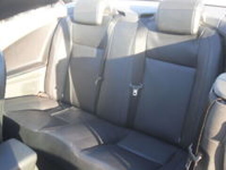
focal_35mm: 37
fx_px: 242
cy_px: 85
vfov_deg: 38.7
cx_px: 113
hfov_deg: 50.1
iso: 80
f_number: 2.8
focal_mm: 6.3
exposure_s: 1/30
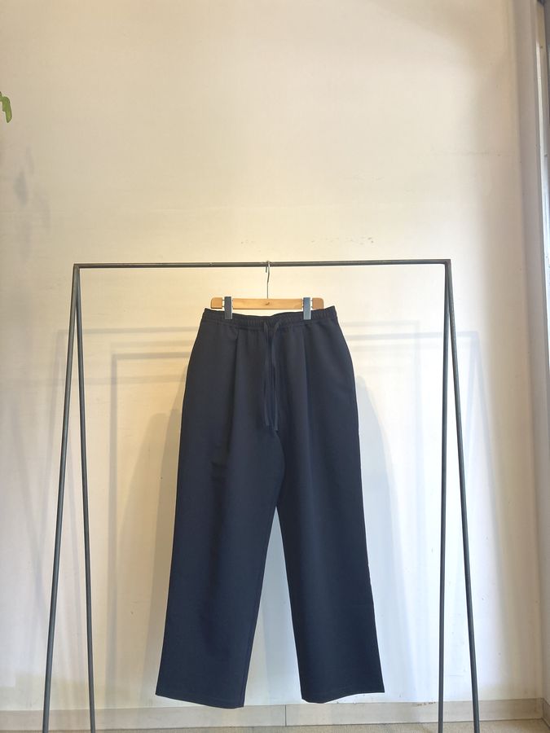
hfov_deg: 49.7
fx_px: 593
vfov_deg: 63.4
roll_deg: +0.9
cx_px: 275
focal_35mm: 28
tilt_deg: +3.7
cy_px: 366
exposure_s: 1/100
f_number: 1.8
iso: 40
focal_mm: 3.99
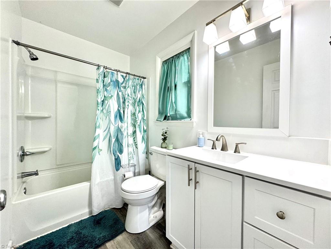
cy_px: 124
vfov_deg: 85.7
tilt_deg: -1.8
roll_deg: -0.5
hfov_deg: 102.1
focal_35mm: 14
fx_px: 134
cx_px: 166
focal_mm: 2.22
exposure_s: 1/120
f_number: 2.2
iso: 125
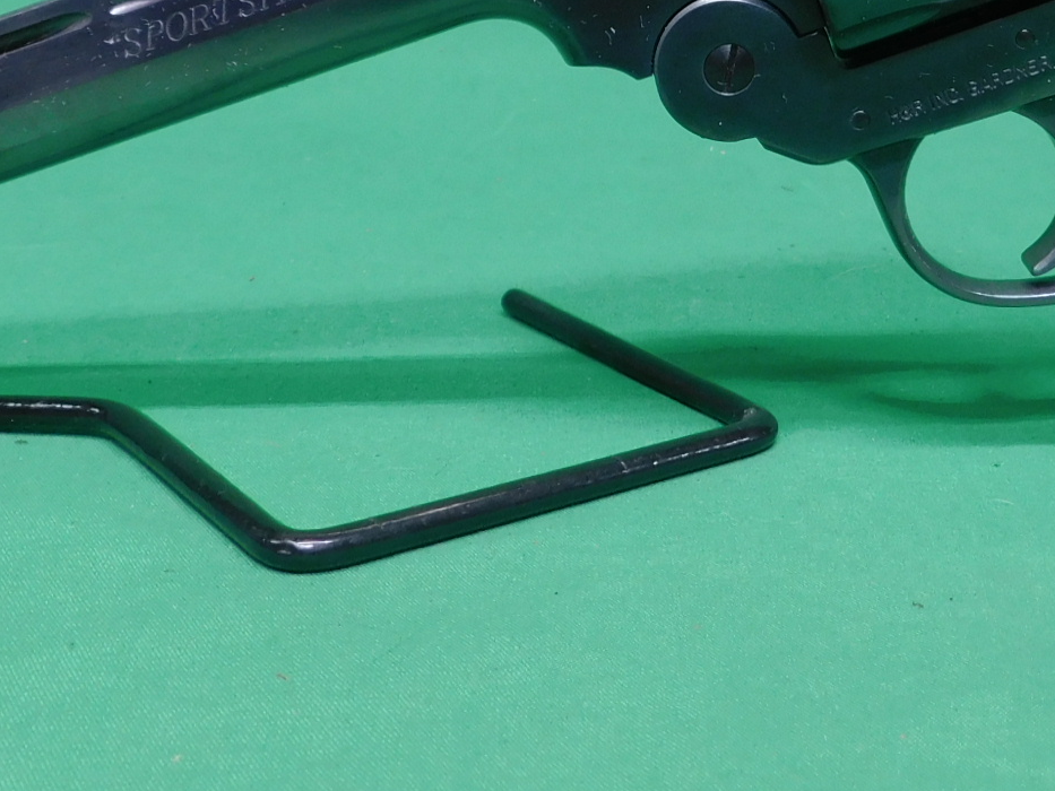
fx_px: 1707
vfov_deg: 24.3
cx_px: 737
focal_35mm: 56
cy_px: -96
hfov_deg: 33.9
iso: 125
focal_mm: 4
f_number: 3
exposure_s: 1/30
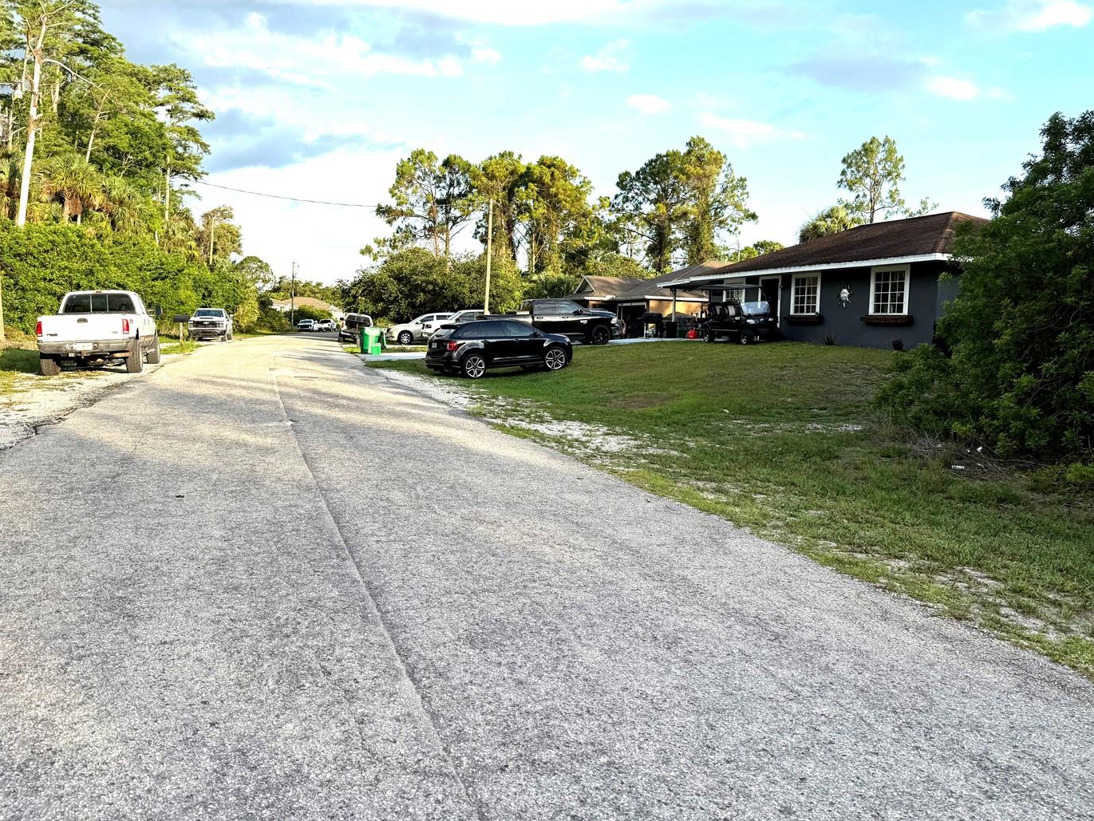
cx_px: 574
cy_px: 353
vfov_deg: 49.6
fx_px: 885
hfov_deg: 63.4
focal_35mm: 28
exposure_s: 1/1949
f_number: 1.78
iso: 80
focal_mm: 6.76
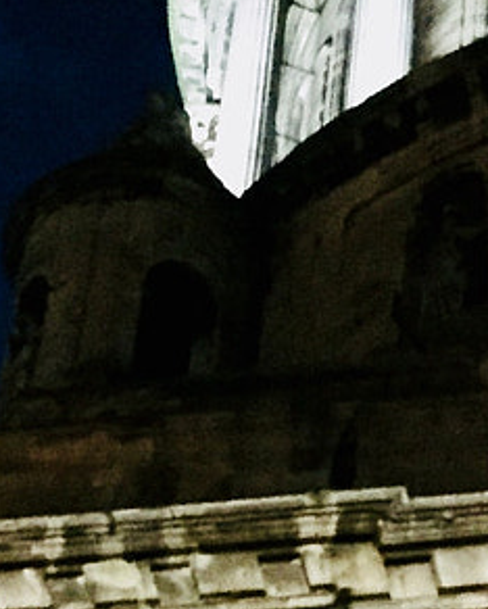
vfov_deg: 12.0
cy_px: 851
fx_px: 2795
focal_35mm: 155
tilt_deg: +40.6
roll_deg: -2.2
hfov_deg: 9.9
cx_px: 490
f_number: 2.2
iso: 1250
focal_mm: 4.15
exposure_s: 1/17
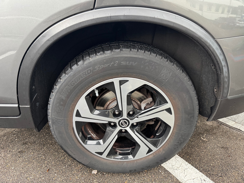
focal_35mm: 24
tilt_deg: -26.0
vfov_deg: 56.8
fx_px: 169
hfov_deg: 71.6
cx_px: 122
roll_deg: -1.7
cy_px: 92
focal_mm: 6.76
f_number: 1.78
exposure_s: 1/50
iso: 250
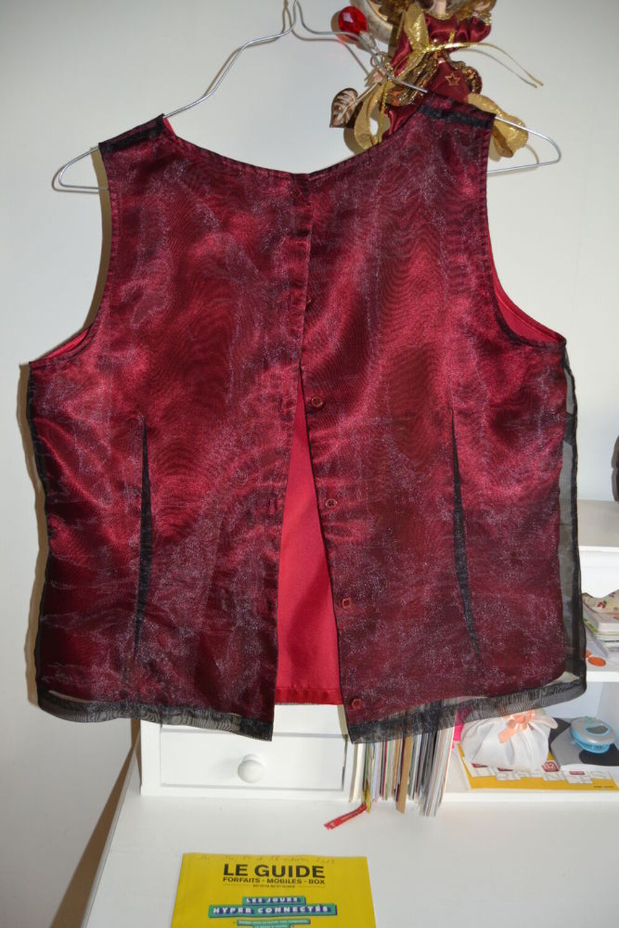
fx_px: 696
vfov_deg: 67.4
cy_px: 464
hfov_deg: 47.9
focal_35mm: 27
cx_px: 310
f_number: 3.5
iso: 1100
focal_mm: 18
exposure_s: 1/60
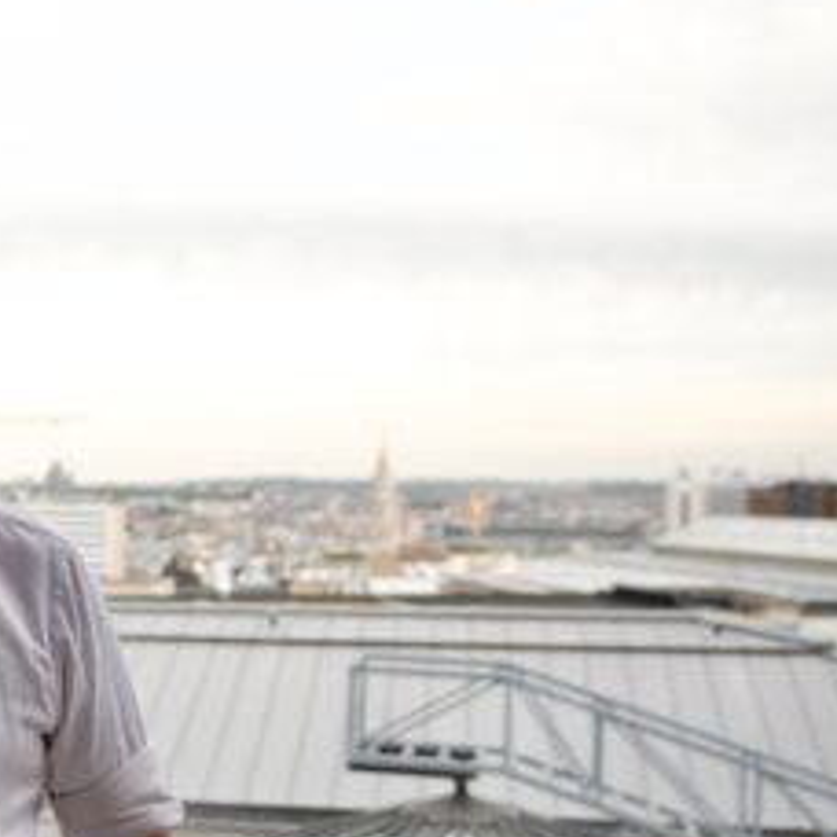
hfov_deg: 24.5
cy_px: 508
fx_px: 1833
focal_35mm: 67
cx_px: -15
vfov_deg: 25.7
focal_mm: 30
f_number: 2.8
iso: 800
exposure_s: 1/2500
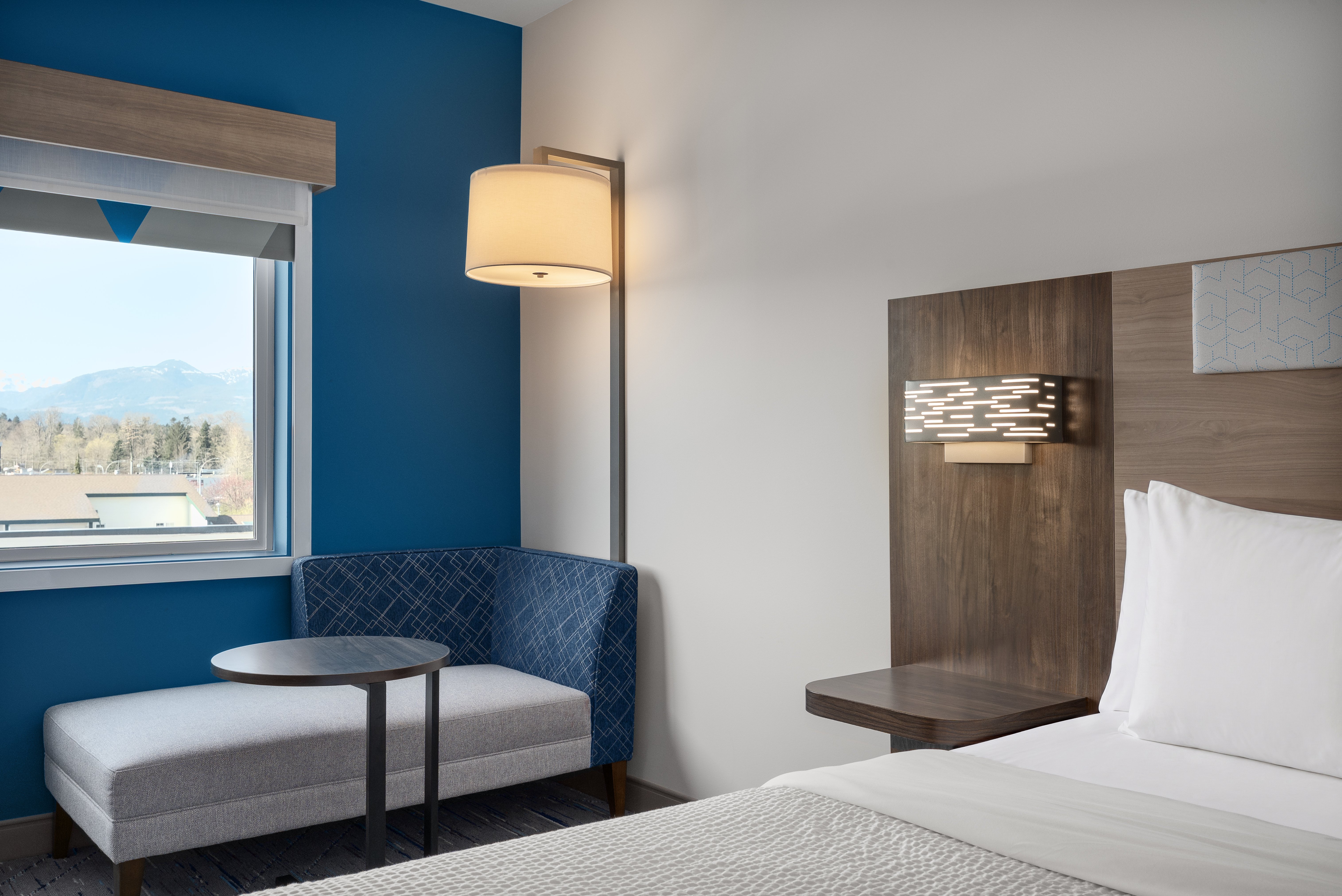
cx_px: 671
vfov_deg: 43.6
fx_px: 1119
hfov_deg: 61.9
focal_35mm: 30
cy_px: 448
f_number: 10
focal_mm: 30
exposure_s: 1/160
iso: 800
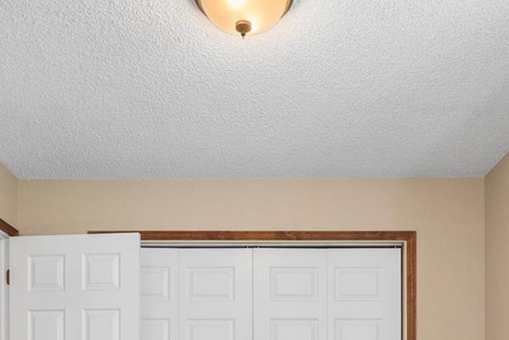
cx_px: 278
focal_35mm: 43
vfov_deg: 27.1
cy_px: 421
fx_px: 608
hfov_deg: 45.4
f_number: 8
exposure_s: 1/50
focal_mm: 16
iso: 200
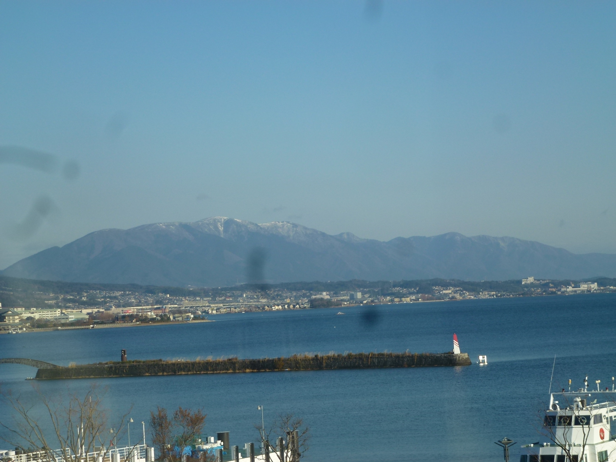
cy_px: 231
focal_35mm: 104
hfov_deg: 18.9
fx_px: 1851
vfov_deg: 14.2
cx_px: 308
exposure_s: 1/500
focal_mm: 18.7
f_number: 5
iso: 100
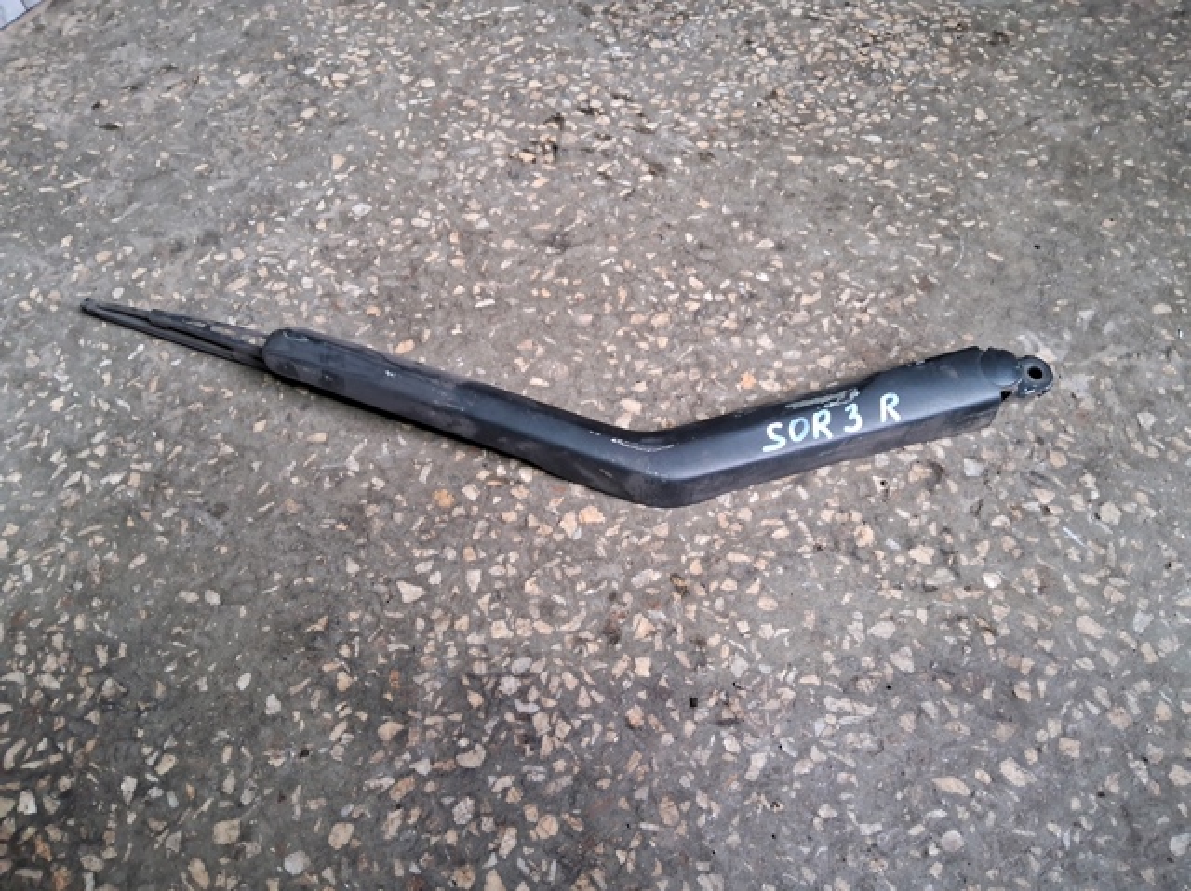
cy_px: 446
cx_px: 596
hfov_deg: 67.3
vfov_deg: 53.0
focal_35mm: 26
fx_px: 894
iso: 640
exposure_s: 1/33
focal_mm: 3.98
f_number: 1.8
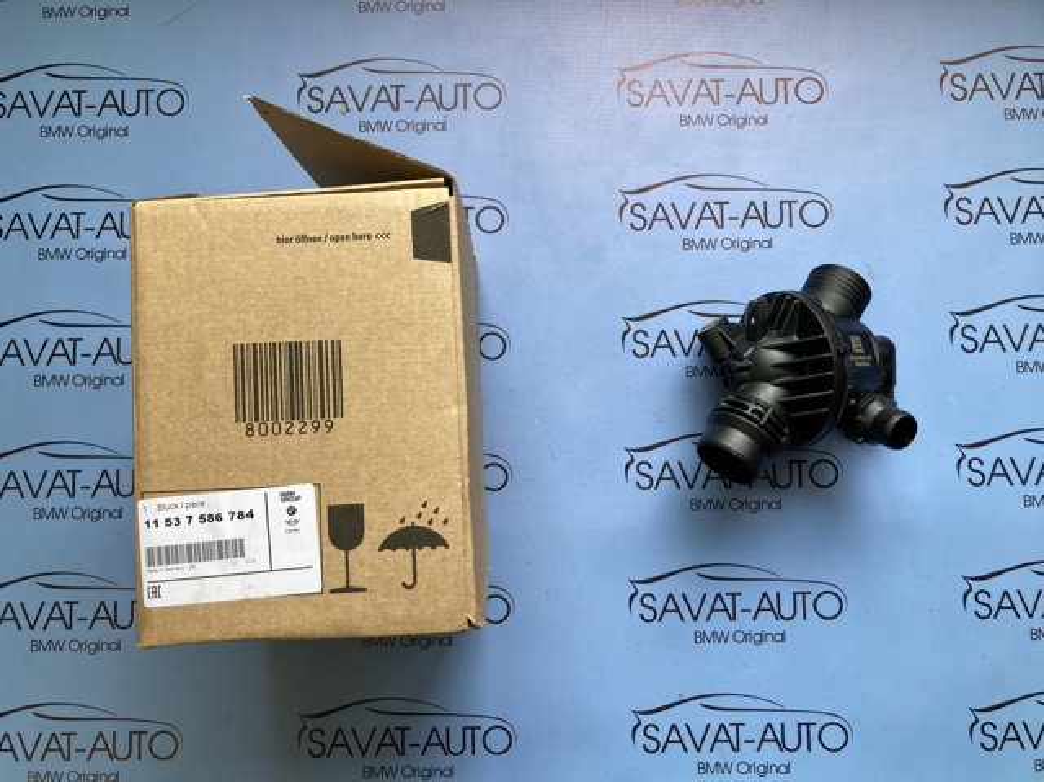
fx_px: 844
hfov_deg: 63.5
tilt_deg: -86.8
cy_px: 391
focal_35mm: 28
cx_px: 522
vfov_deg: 49.7
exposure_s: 1/151
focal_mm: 3.99
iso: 20
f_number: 1.8
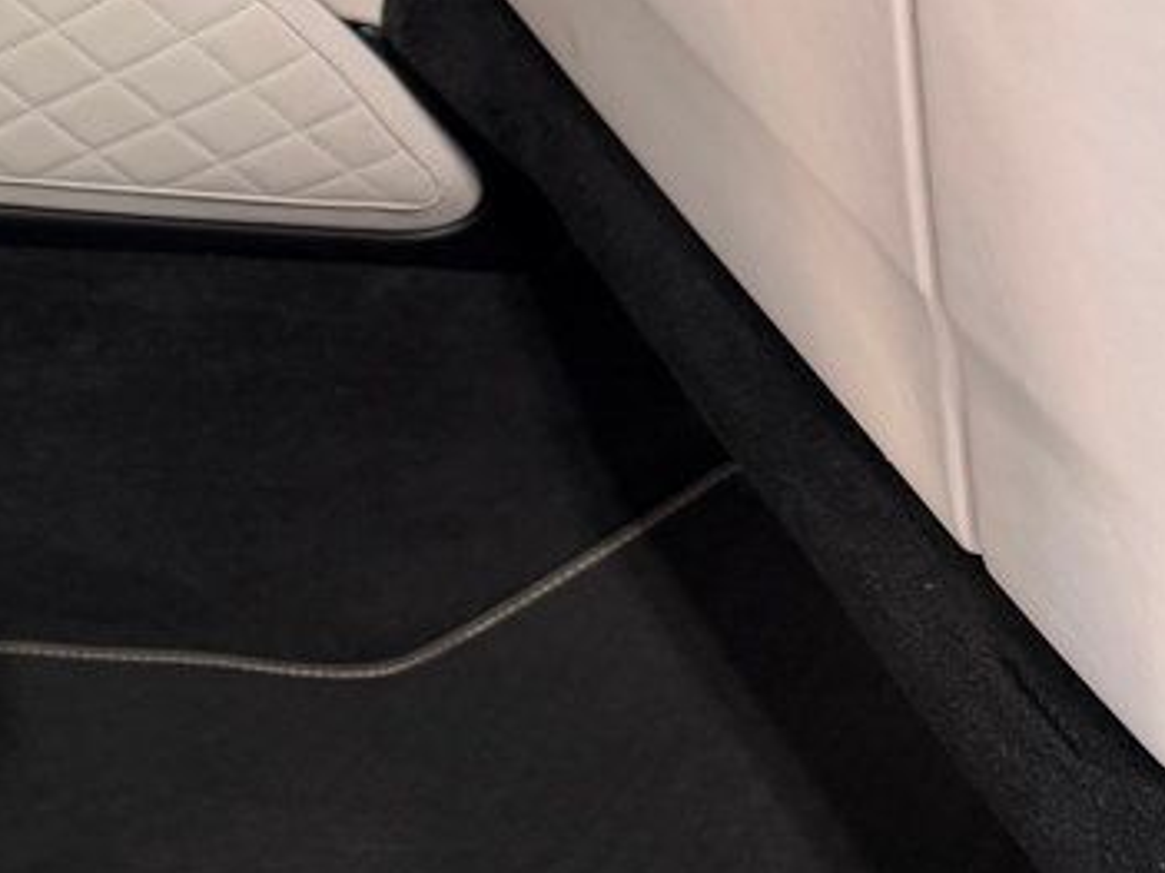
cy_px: 518
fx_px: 2355
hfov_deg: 23.5
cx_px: -461
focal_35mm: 70
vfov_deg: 21.0
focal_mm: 6.76
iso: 125
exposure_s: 1/120
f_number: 1.78
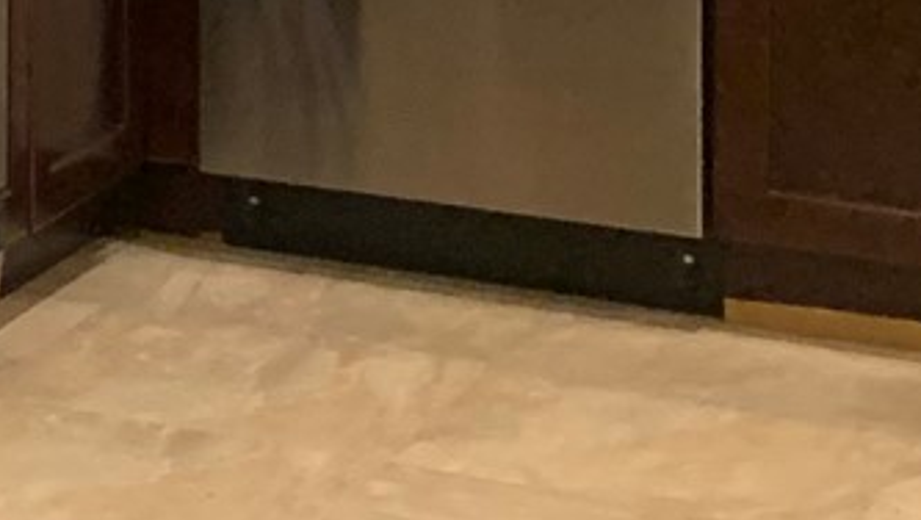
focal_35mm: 174
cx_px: -985
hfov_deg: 11.1
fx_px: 4253
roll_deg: +1.1
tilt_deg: -4.2
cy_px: -711
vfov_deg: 6.7
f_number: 1.8
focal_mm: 4.25
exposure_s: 1/60
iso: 320
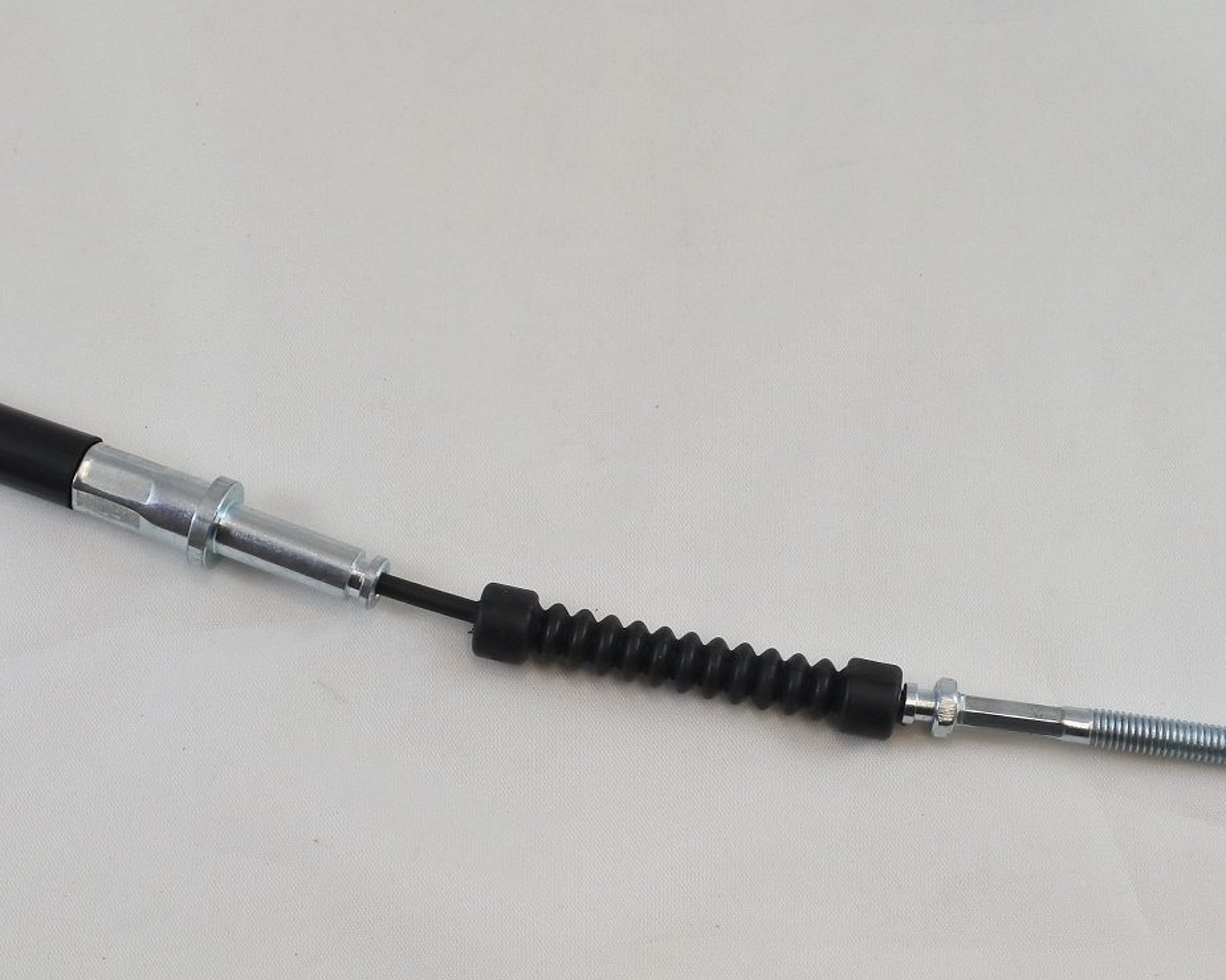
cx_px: 758
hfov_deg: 37.8
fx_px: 1778
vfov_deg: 30.7
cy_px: 637
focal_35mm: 49
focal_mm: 12.1
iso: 400
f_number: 3.8
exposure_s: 1/250
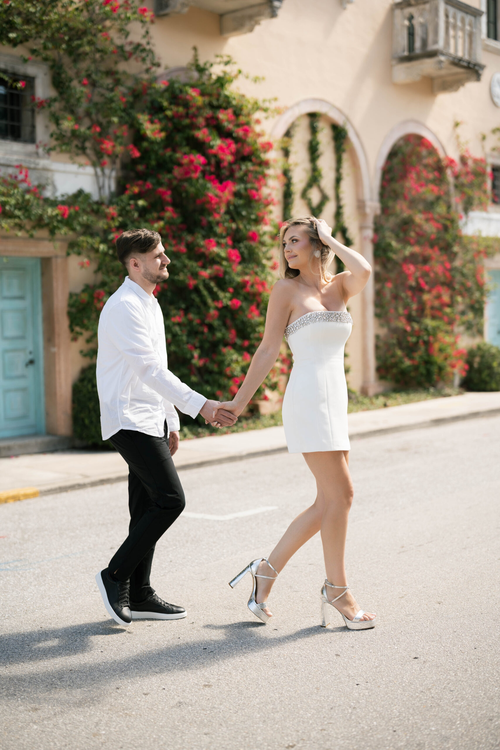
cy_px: 375
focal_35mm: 50
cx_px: 250
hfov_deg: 27.0
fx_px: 1041
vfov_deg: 39.6
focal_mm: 50
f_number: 1.6
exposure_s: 1/1600
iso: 125
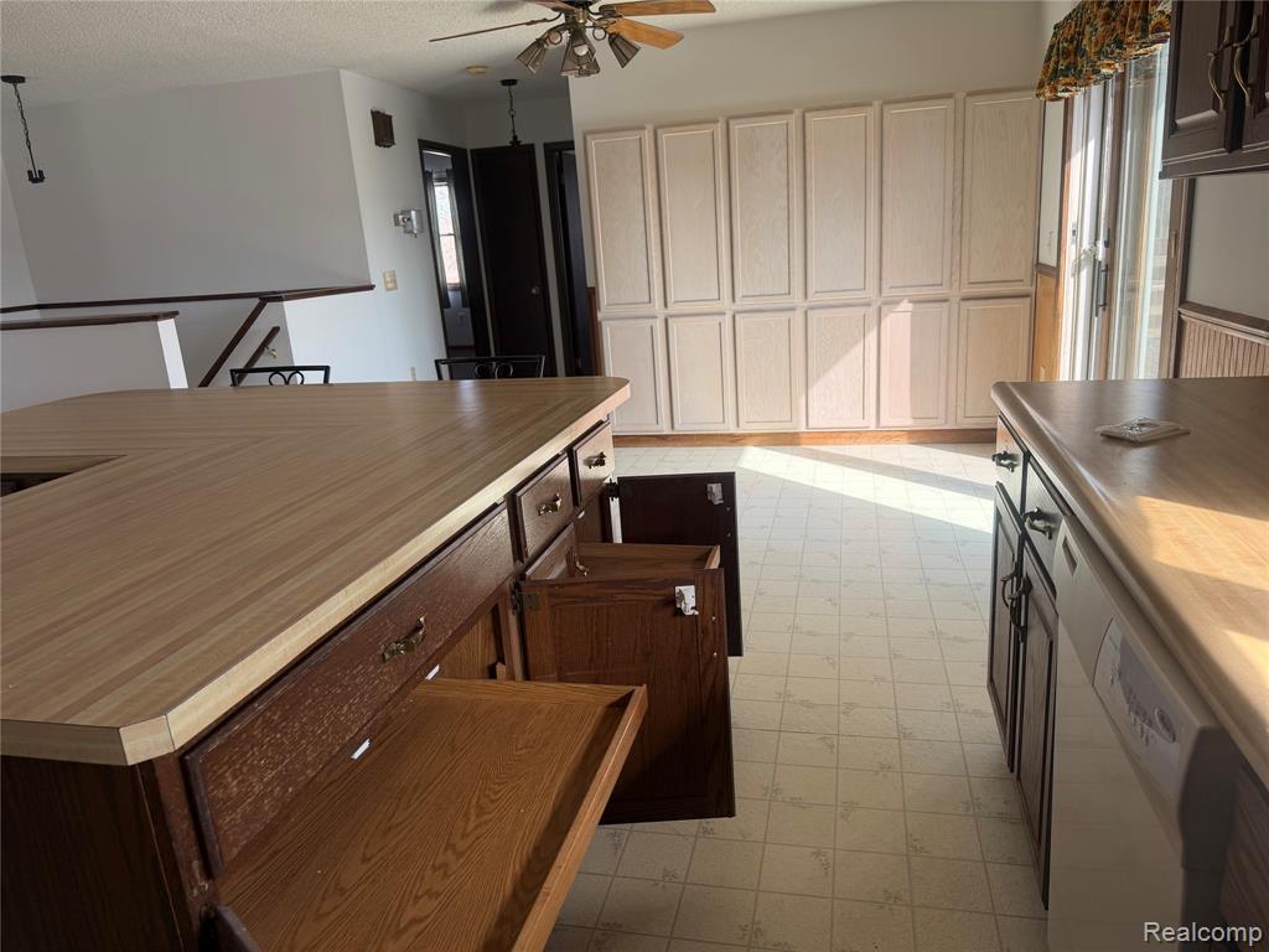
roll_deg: +4.6
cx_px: 634
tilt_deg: -15.1
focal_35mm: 24
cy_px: 476
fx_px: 880
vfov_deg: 56.8
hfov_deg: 71.6
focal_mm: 6.76
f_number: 1.78
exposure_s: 1/232
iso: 80
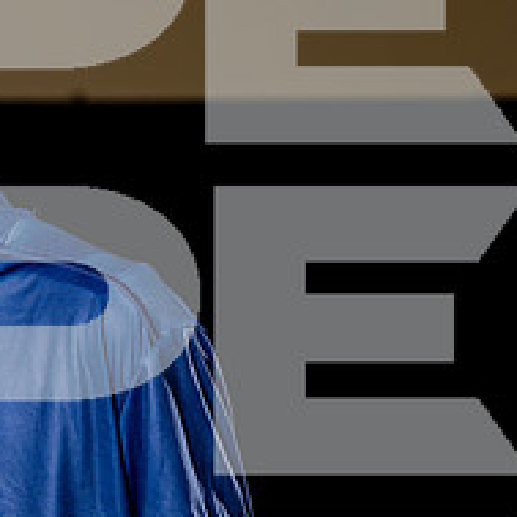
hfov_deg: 9.1
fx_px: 3194
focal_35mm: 189
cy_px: 332
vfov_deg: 9.3
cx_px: -167
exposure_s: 1/250
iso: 100
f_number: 4
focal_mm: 70
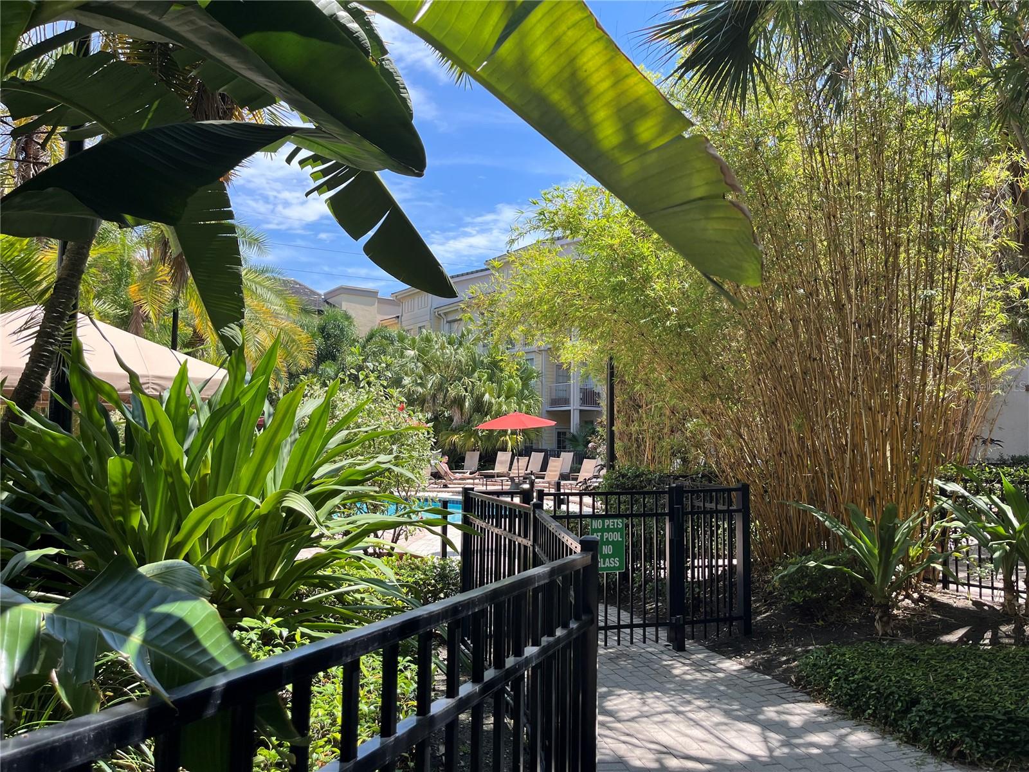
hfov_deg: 67.3
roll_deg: -0.4
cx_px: 514
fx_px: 773
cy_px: 386
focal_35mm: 26
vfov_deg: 53.1
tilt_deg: +6.9
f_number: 1.6
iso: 50
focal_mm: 5.1
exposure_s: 1/1046
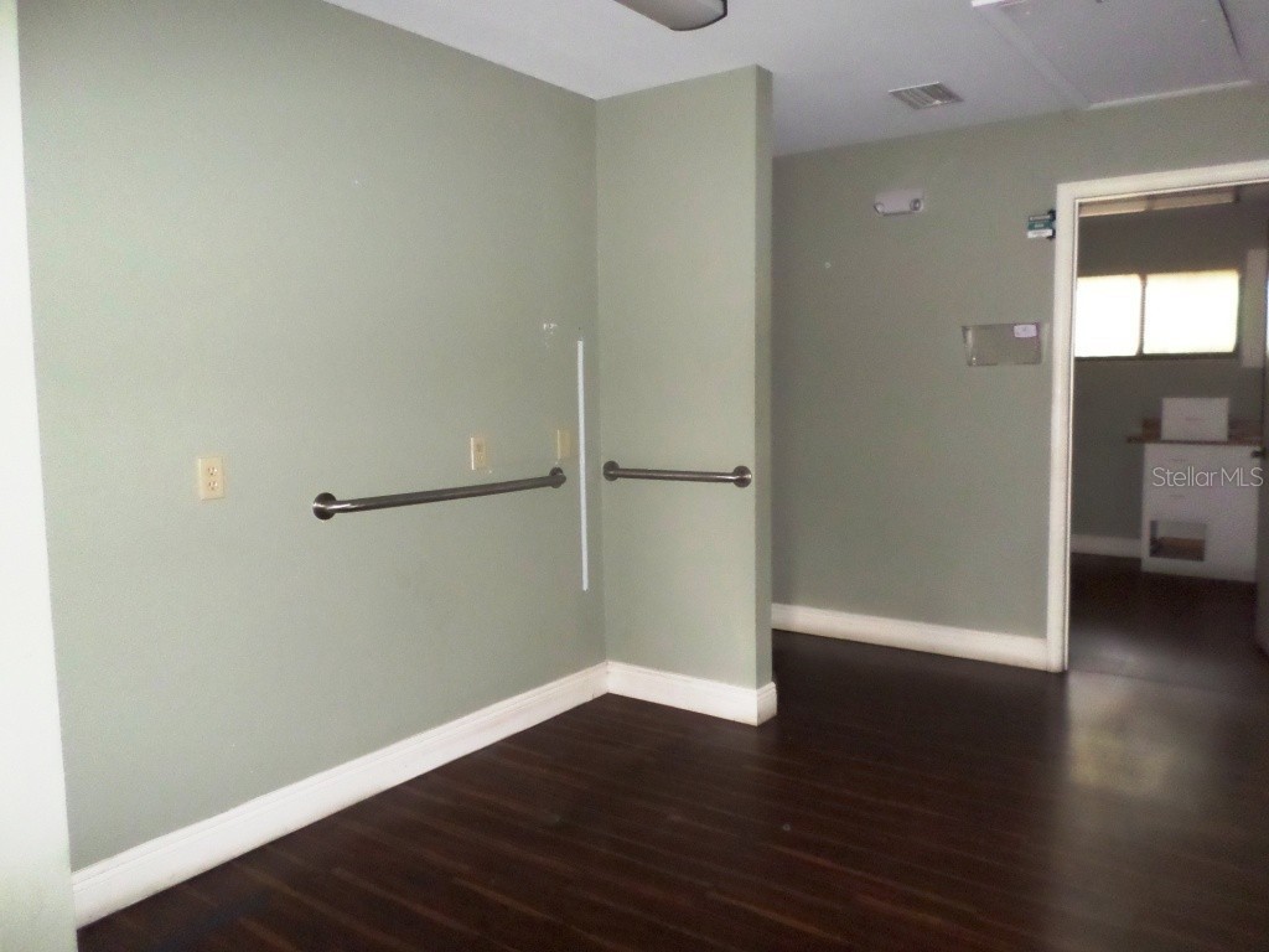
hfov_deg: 69.4
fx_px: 916
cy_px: 476
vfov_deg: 54.9
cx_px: 634
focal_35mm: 25
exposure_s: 1/8
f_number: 2.5
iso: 400
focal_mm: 4.5
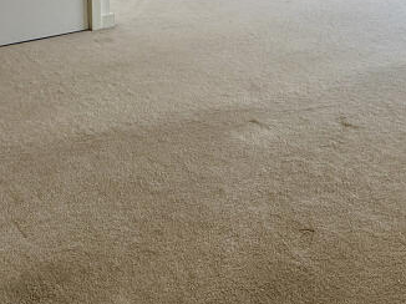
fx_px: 516
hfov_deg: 40.4
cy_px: -67
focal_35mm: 44
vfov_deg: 28.3
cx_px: 349
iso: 64
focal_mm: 2.22
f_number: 2.2
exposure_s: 1/99
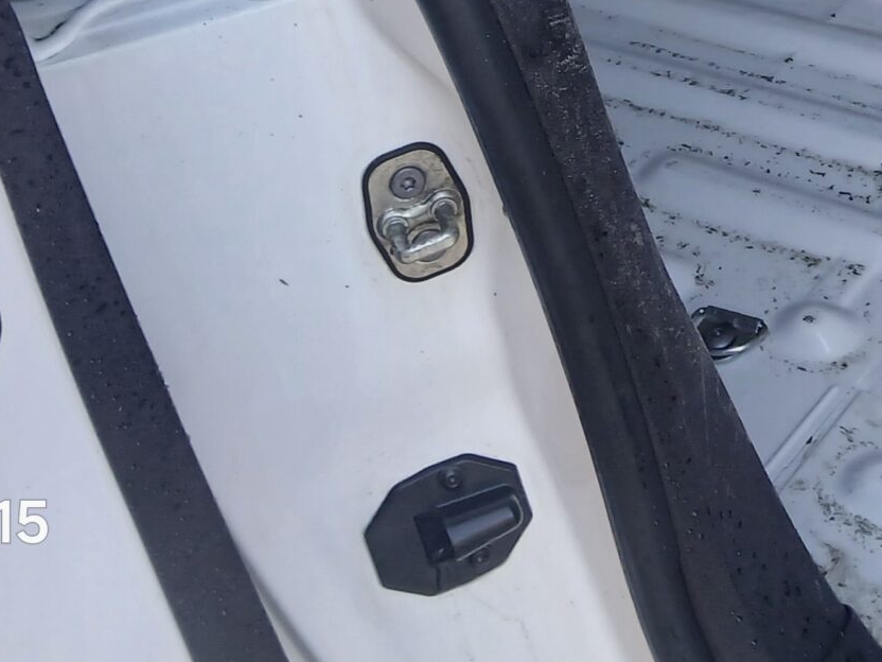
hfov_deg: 23.0
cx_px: 972
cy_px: -334
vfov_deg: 16.7
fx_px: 2038
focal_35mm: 80
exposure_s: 1/60
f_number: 1.8
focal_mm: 3.98
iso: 80
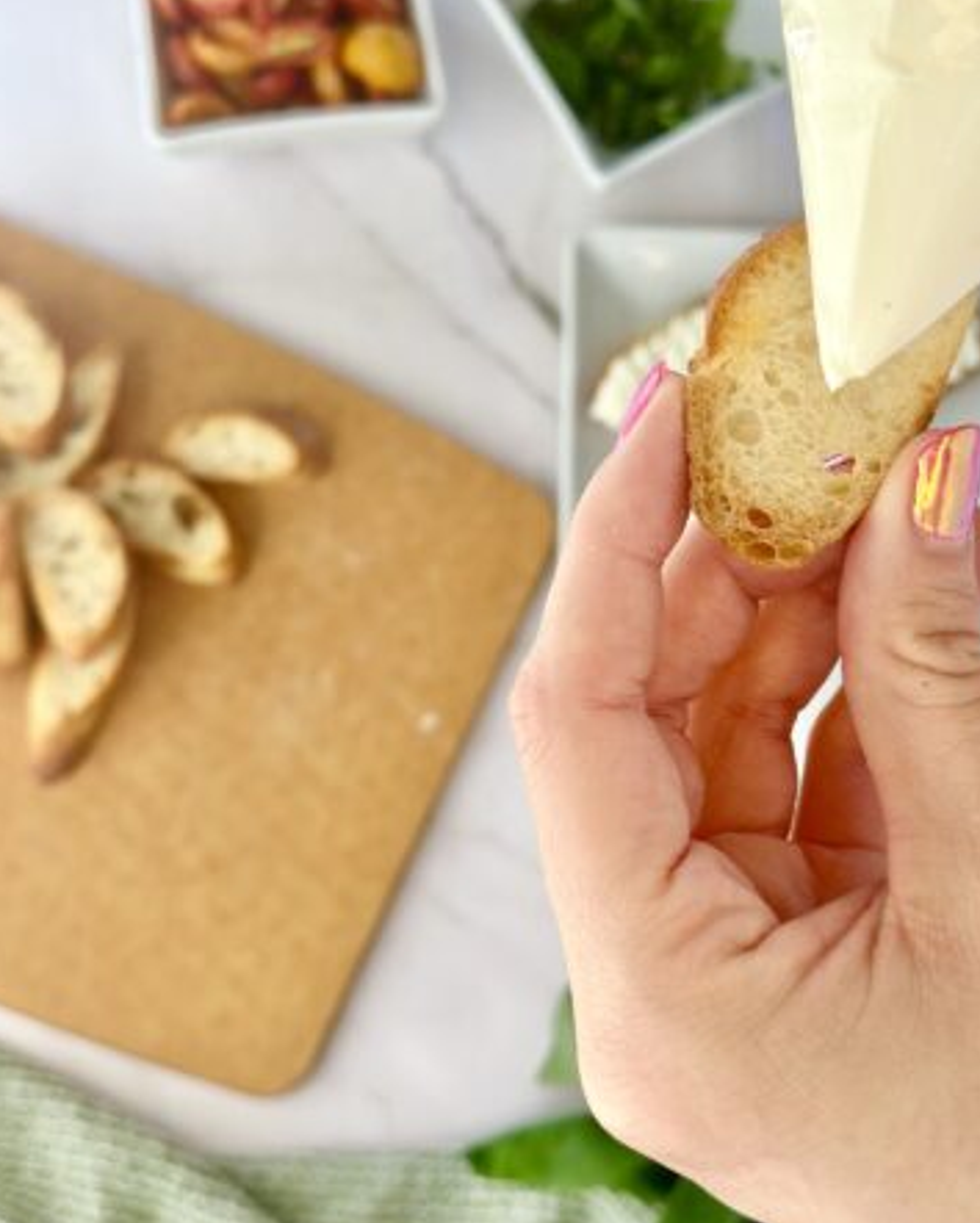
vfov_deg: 35.3
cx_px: 502
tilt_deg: -76.4
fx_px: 1920
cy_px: 614
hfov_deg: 28.6
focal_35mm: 53
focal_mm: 6.86
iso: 80
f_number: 1.78
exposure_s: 1/627
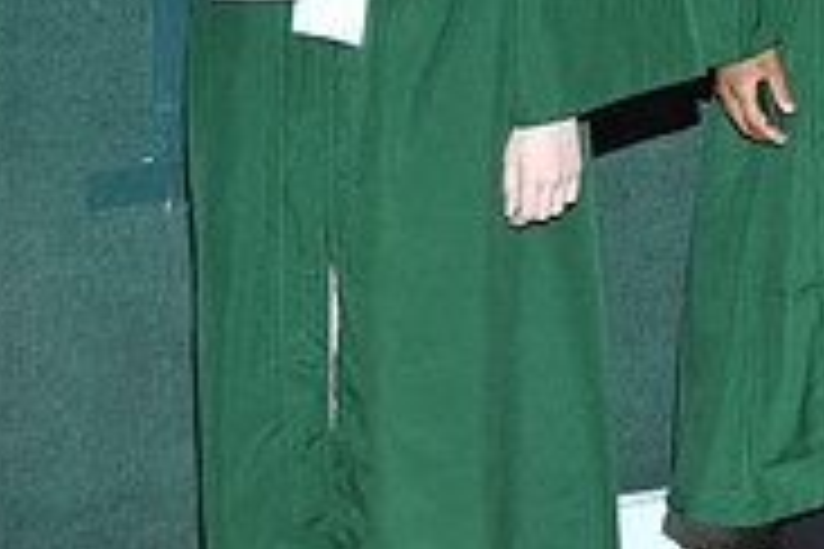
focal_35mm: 174
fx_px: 3982
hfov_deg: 11.3
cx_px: 1238
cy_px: -230
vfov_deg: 7.8
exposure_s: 1/80
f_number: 6.3
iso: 1600
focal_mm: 55
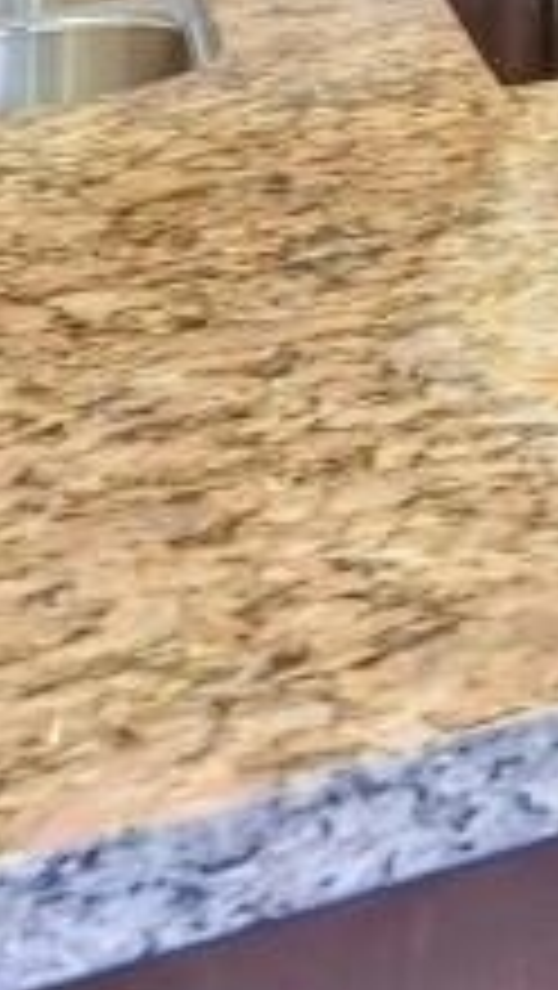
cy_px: -752
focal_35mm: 108
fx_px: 2836
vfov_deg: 16.7
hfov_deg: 5.9
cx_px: 2988
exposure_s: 1/4
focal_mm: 14
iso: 400
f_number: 8
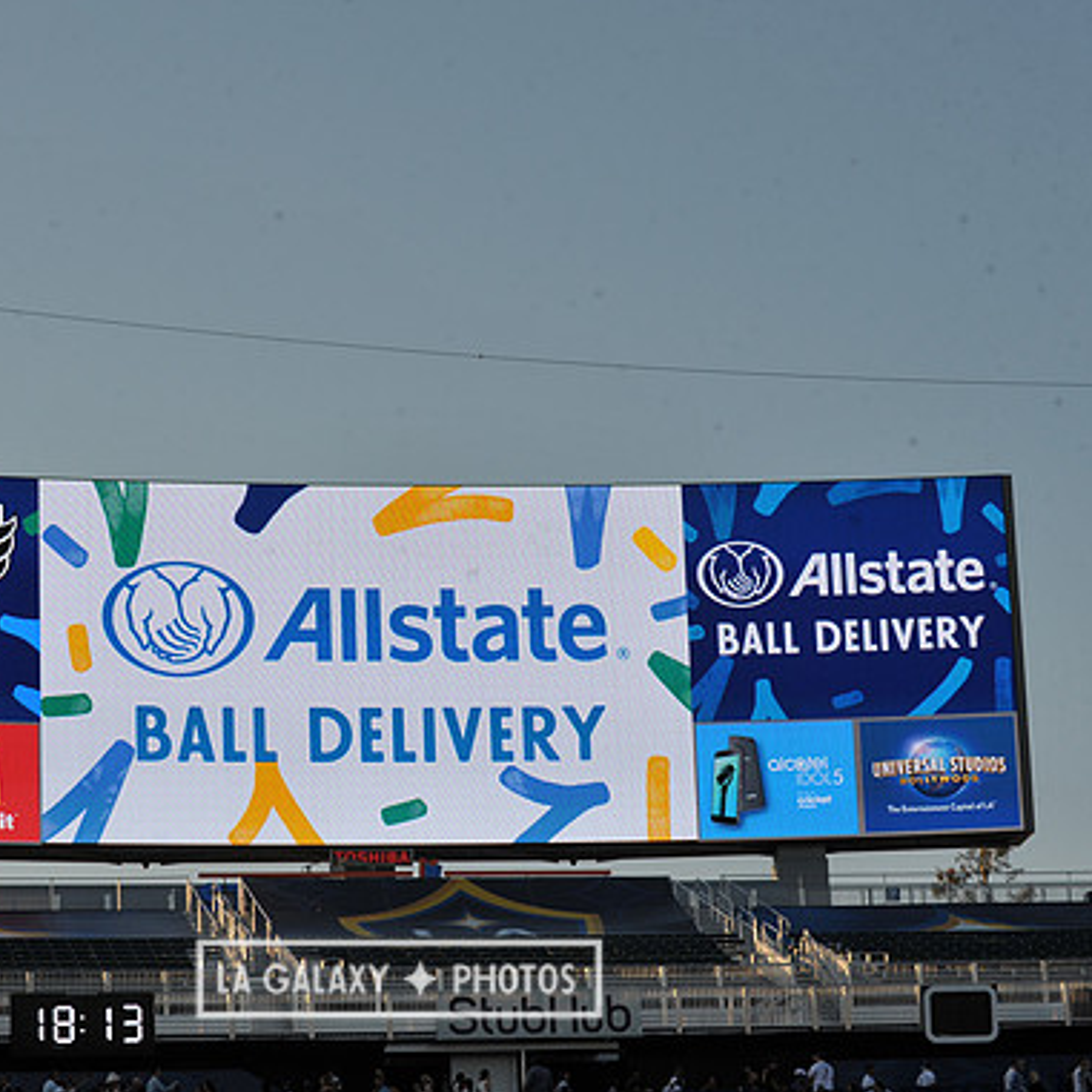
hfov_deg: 16.4
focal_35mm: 106
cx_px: 398
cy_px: 547
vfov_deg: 16.4
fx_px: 3783
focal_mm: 82
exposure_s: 1/640
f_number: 13
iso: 400
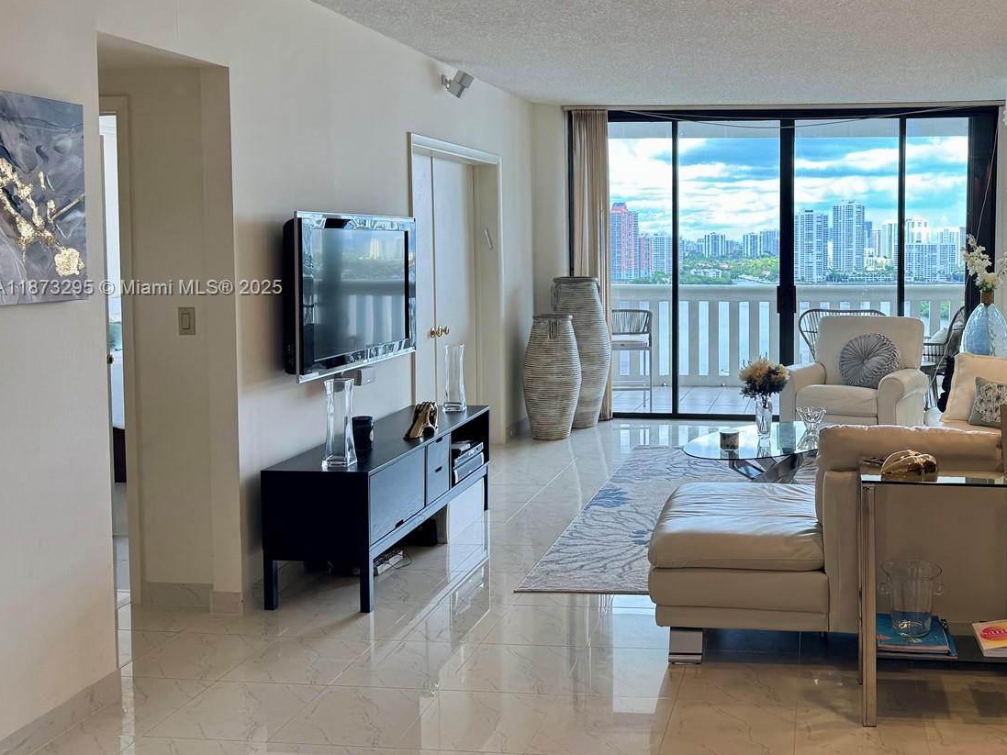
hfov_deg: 51.0
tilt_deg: -3.8
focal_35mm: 35
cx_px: 723
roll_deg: +0.1
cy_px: 289
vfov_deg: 40.5
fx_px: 1018
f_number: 1.78
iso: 64
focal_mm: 6.76
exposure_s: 1/124
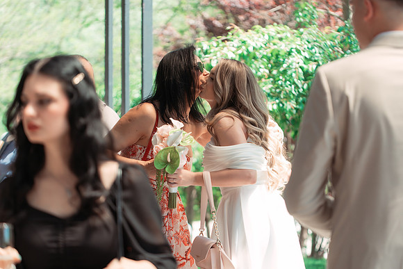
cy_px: 135
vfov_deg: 14.3
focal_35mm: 96
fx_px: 1074
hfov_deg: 21.3
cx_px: 209
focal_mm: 90
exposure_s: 1/500
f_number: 3.2
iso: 200
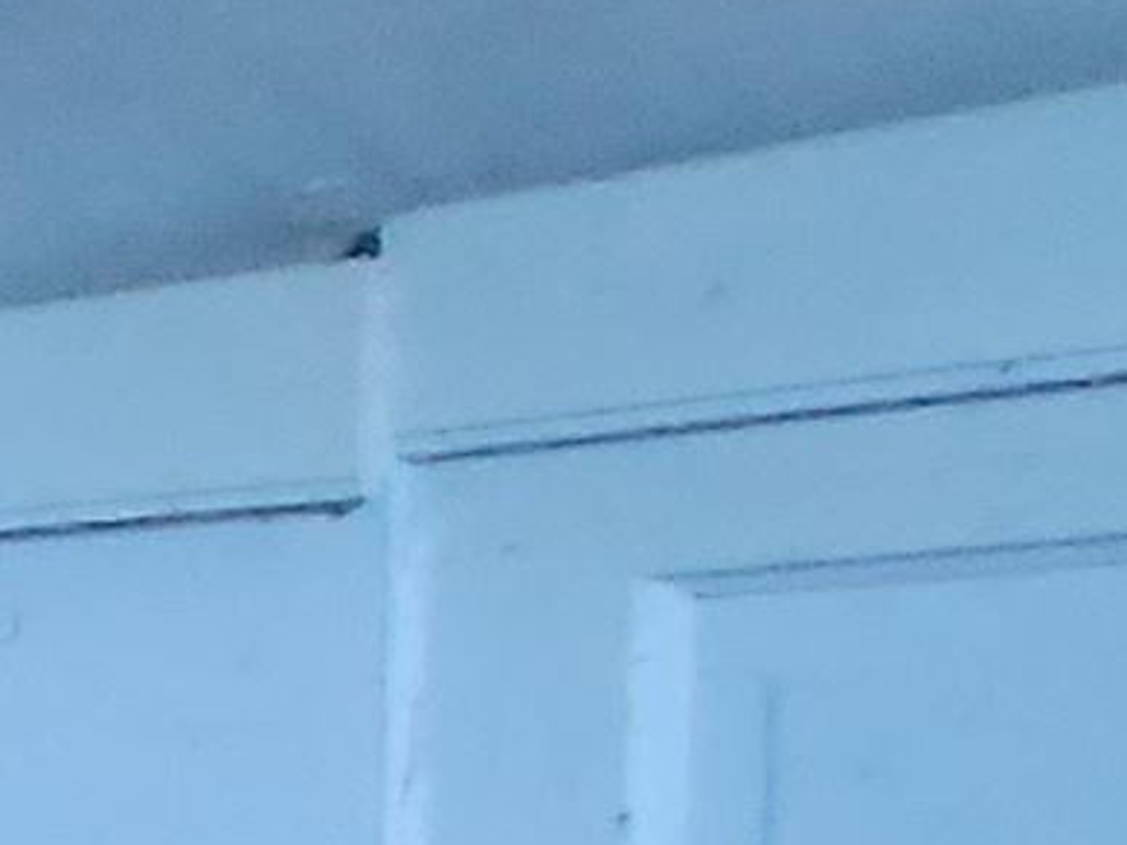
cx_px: -2951
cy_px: 1196
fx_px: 3353
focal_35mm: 103
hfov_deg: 9.2
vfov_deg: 13.7
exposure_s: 1/20
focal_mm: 2.2
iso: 2500
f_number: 2.2
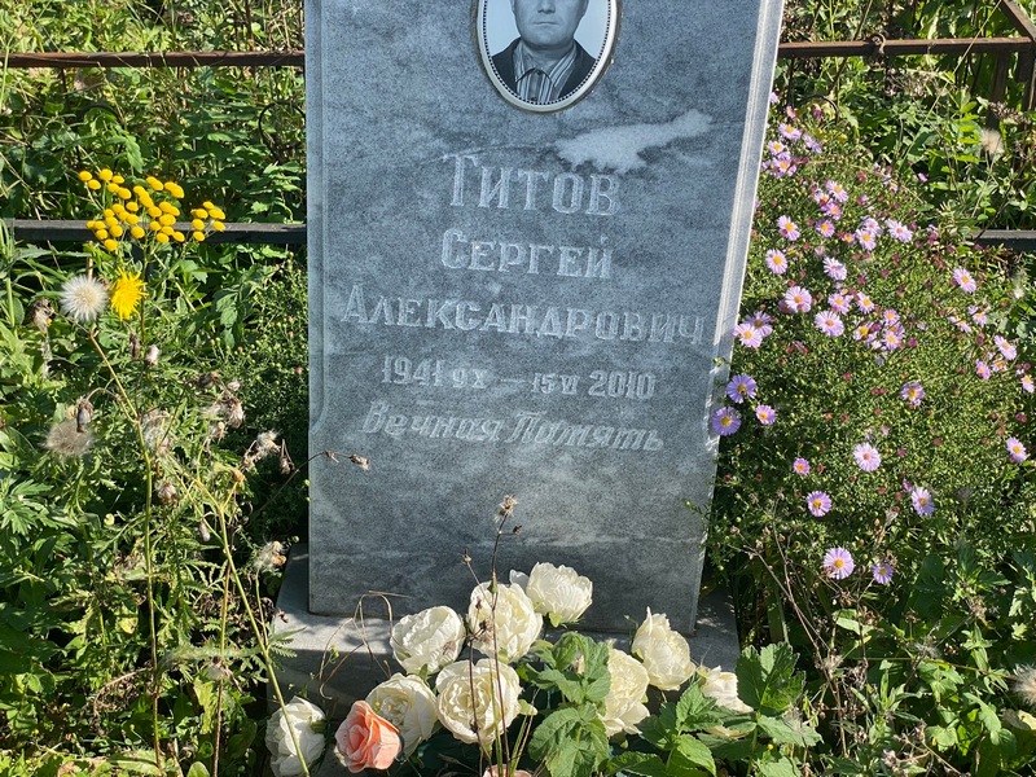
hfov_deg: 36.8
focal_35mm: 52
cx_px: 518
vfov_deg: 28.0
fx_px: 1556
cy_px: 388
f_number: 2
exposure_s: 1/571
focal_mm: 6
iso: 20
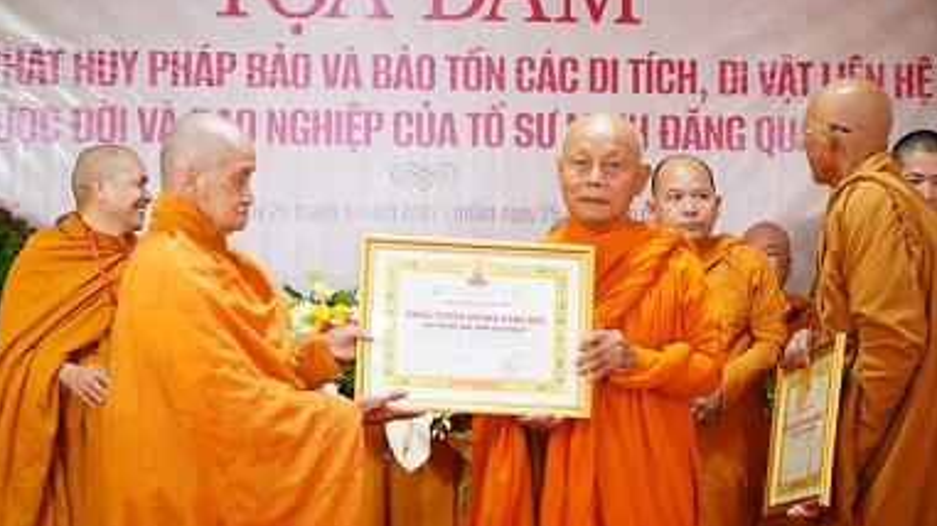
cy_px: 294
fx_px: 1863
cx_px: 460
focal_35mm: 75
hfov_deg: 28.2
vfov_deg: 16.1
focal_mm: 70
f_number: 5
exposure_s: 1/160
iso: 6400
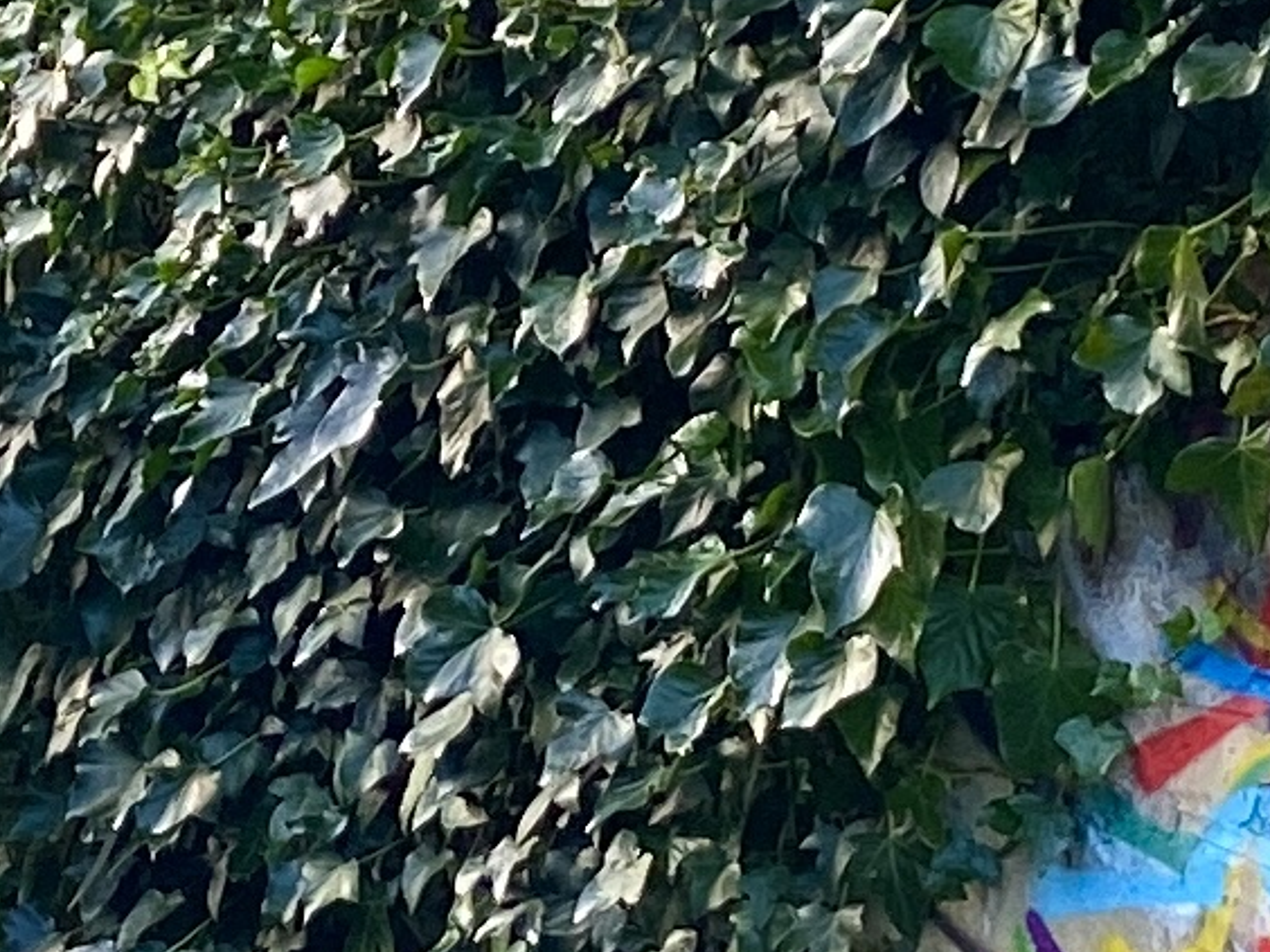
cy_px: 317
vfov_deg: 8.0
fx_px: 6824
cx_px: 70
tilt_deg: -10.3
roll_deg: -0.7
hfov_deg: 10.6
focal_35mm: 186
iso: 50
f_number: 1.8
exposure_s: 1/122
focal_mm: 4.25
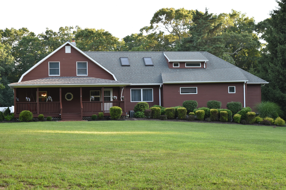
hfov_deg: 27.0
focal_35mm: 75
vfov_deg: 18.2
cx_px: 143
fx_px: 596
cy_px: 95
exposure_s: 1/200
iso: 400
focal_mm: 50
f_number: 7.1
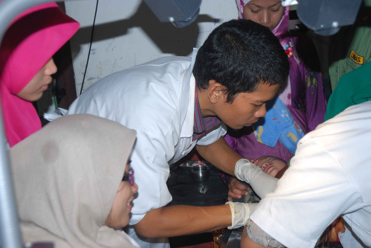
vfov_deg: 25.8
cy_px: 124
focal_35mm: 52
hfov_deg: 37.8
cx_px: 186
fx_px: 542
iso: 200
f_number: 4.2
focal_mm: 35
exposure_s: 1/60
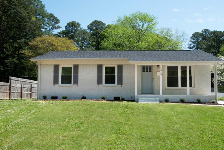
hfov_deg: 48.4
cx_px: 124
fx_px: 249
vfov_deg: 33.4
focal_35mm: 40
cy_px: 80
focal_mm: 35
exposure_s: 1/50
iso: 100
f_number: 16
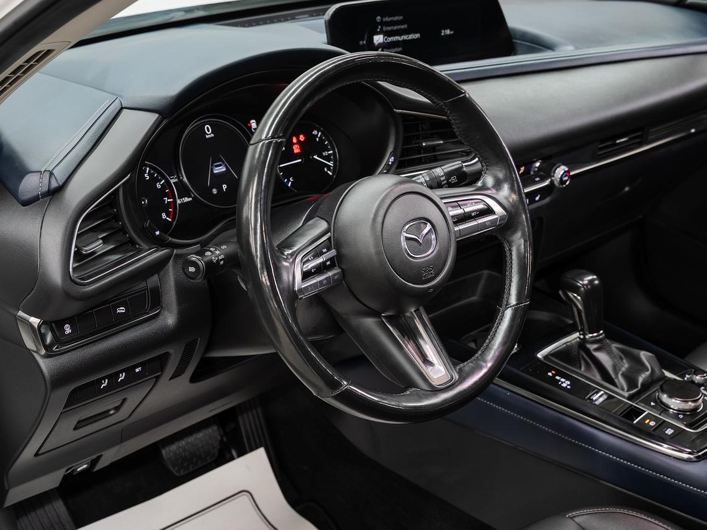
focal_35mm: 48
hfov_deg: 39.6
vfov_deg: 30.3
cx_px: 379
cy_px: 266
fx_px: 980
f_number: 5.6
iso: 100
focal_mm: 36
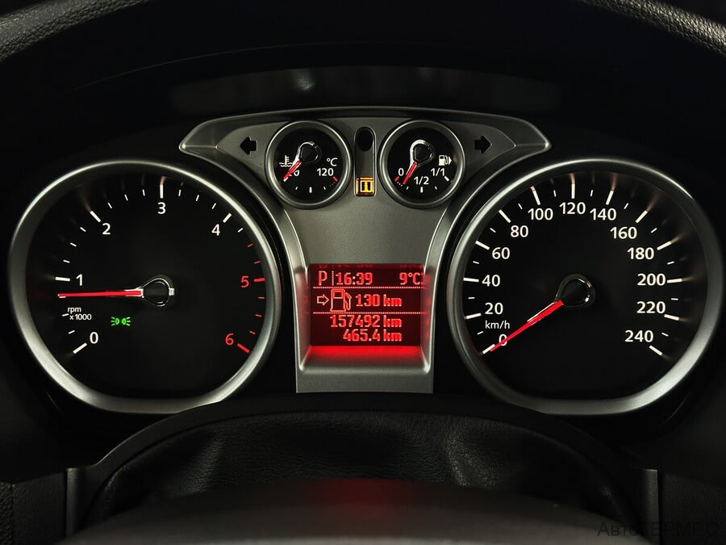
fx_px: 1007
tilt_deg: -21.6
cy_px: 272
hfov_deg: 39.7
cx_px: 363
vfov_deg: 30.3
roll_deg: +0.0
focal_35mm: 48
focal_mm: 6.86
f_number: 1.78
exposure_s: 1/50
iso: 200
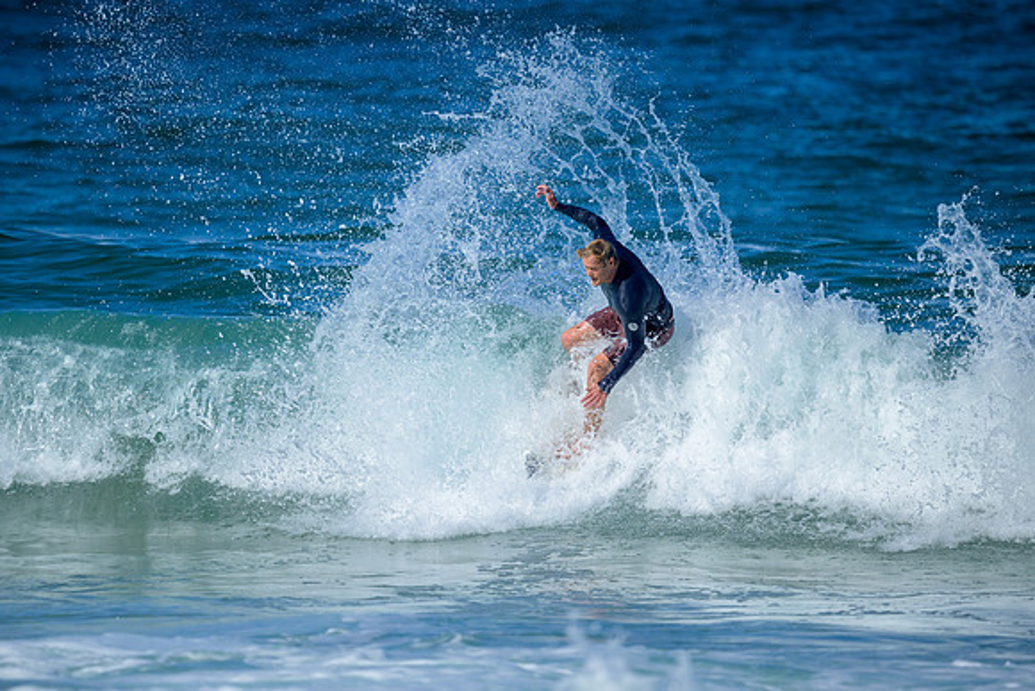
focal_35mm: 800
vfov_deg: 1.7
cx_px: 518
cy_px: 346
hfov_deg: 2.6
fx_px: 23004
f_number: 6.3
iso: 250
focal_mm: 800
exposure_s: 1/2500
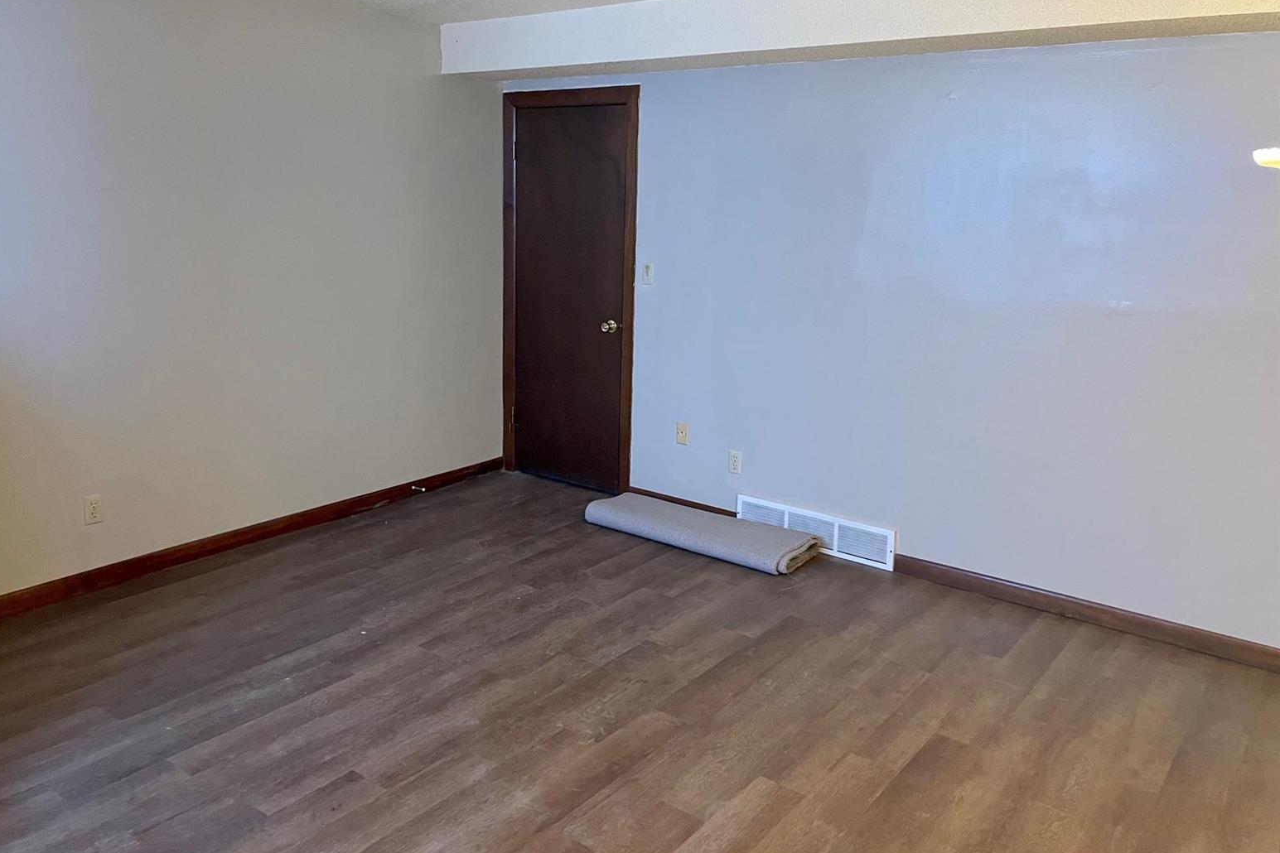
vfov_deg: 46.3
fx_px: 995
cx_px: 618
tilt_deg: -10.1
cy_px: 373
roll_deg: -1.3
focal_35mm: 28
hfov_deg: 65.5
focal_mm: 4.2
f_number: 1.6
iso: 400
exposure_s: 1/60
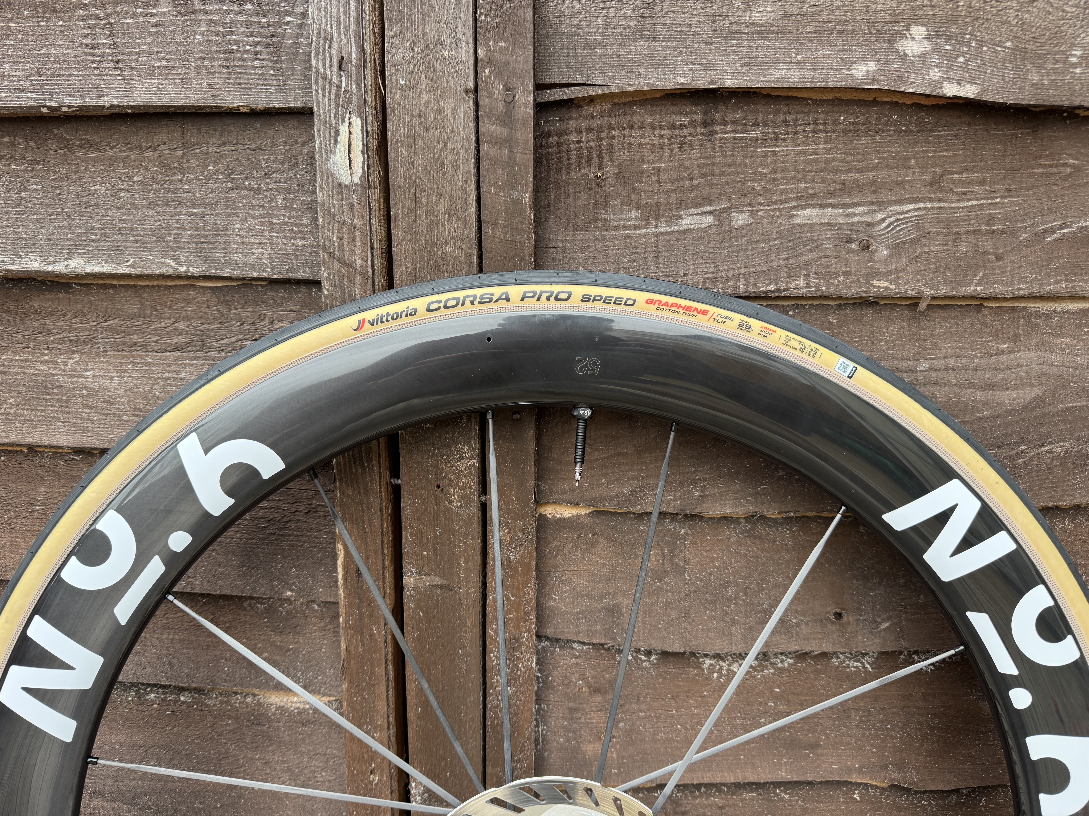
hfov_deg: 71.6
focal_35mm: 24
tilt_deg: -11.4
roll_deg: -0.1
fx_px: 755
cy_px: 408
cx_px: 544
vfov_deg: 56.8
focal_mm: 6.76
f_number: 1.78
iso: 125
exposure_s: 1/121
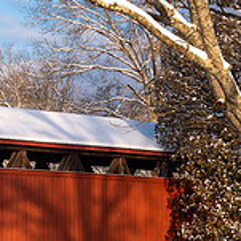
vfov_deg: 10.7
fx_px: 1284
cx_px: -48
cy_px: 81
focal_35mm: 163
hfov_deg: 10.5
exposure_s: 1/60
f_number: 11
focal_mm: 48
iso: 64
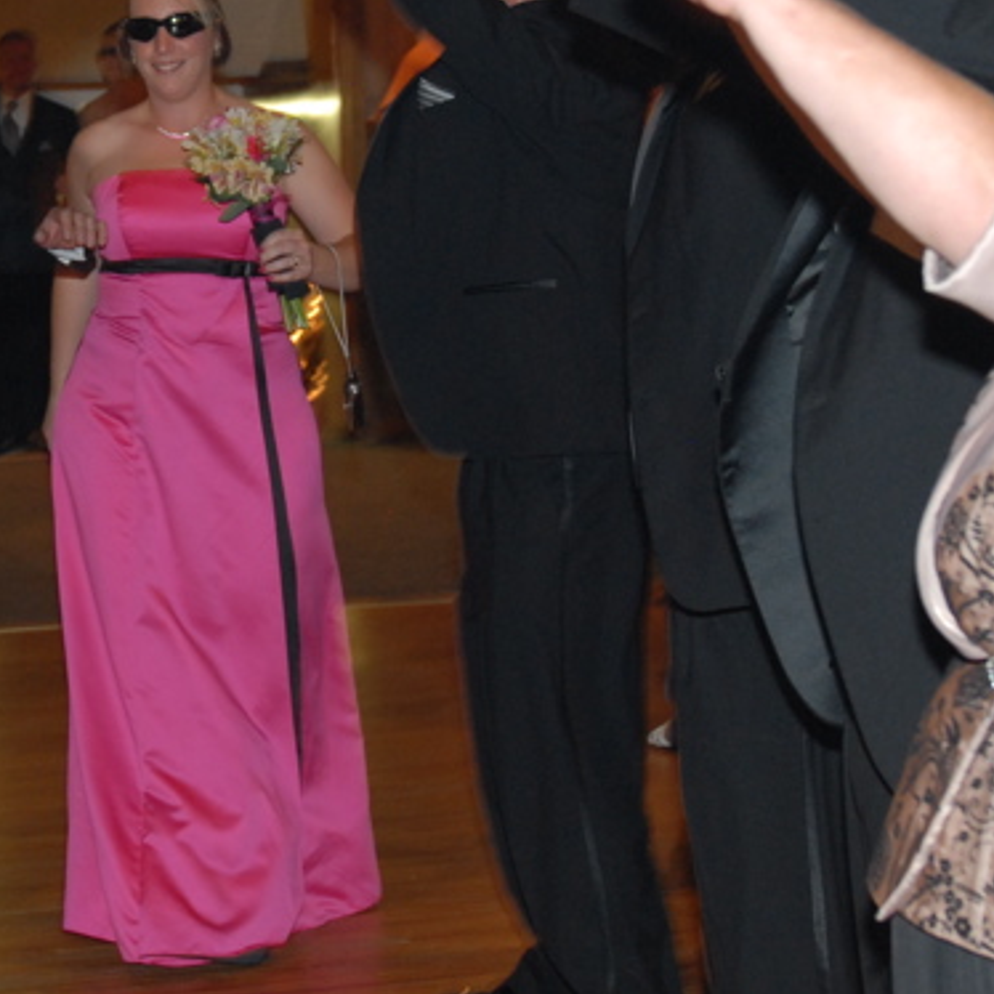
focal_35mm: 109
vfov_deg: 15.9
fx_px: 3541
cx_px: 163
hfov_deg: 15.8
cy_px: 270
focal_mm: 32
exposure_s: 1/15
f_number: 3.5
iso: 400
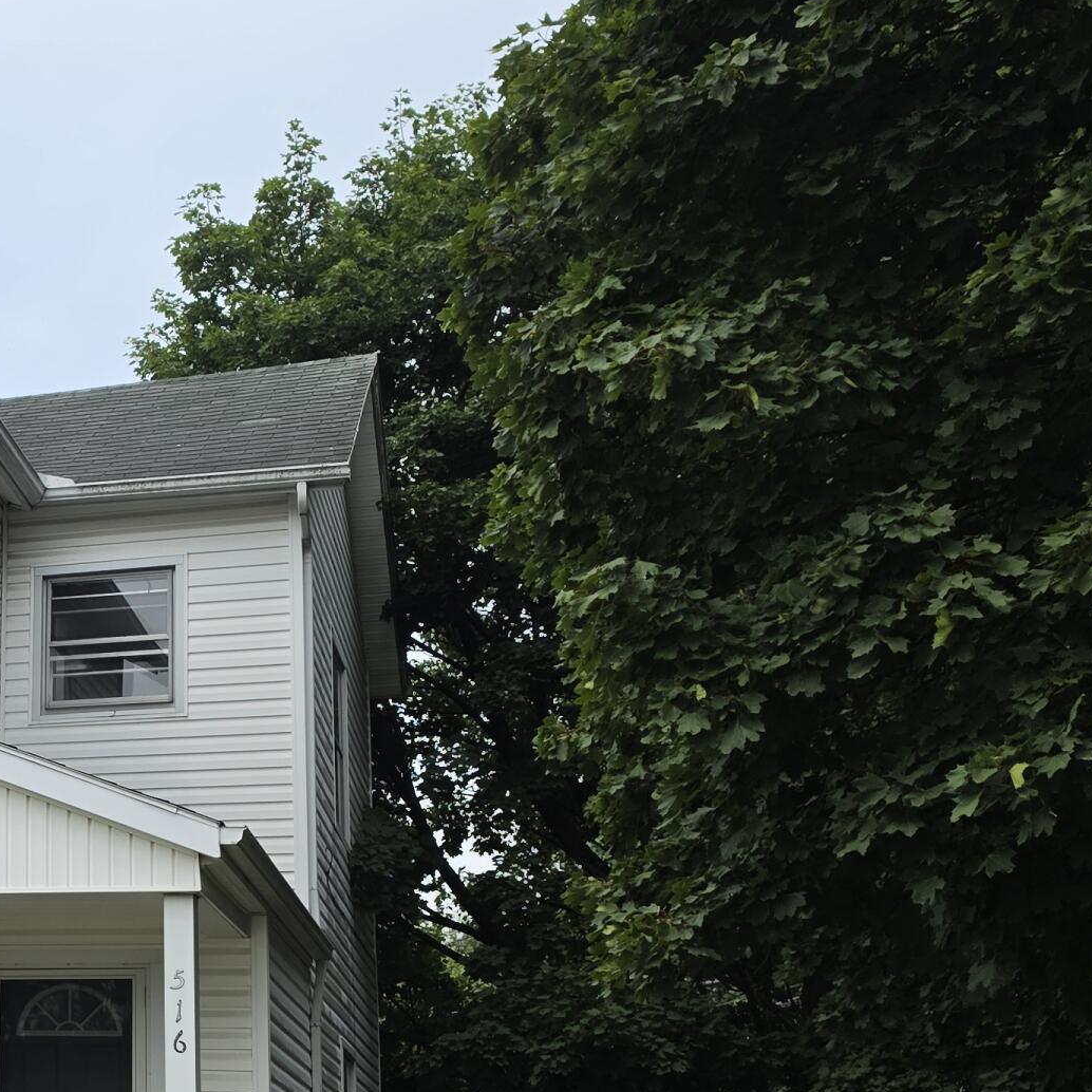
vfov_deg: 28.8
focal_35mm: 59
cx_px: -201
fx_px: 2106
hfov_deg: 26.1
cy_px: 770
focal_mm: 6.5
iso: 64
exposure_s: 1/6352
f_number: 1.4
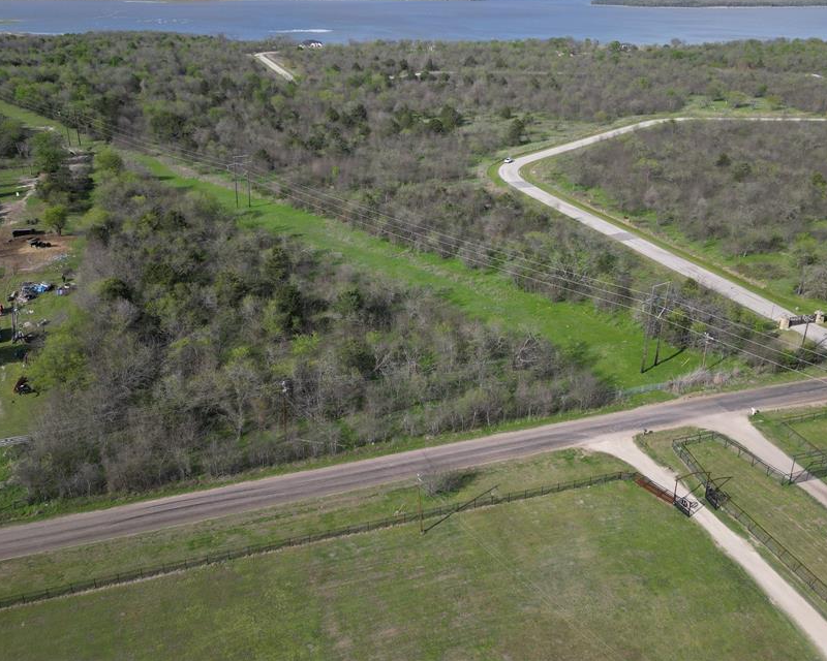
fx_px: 734
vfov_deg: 48.2
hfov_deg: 58.8
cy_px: 265
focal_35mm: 30
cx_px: 408
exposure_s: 1/2500
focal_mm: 6.72
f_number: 1.7
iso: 120
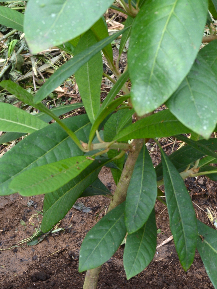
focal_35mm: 95
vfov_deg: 20.4
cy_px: 59
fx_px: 794
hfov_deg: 15.5
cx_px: 166
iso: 200
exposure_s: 1/160
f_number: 6.3
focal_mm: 24
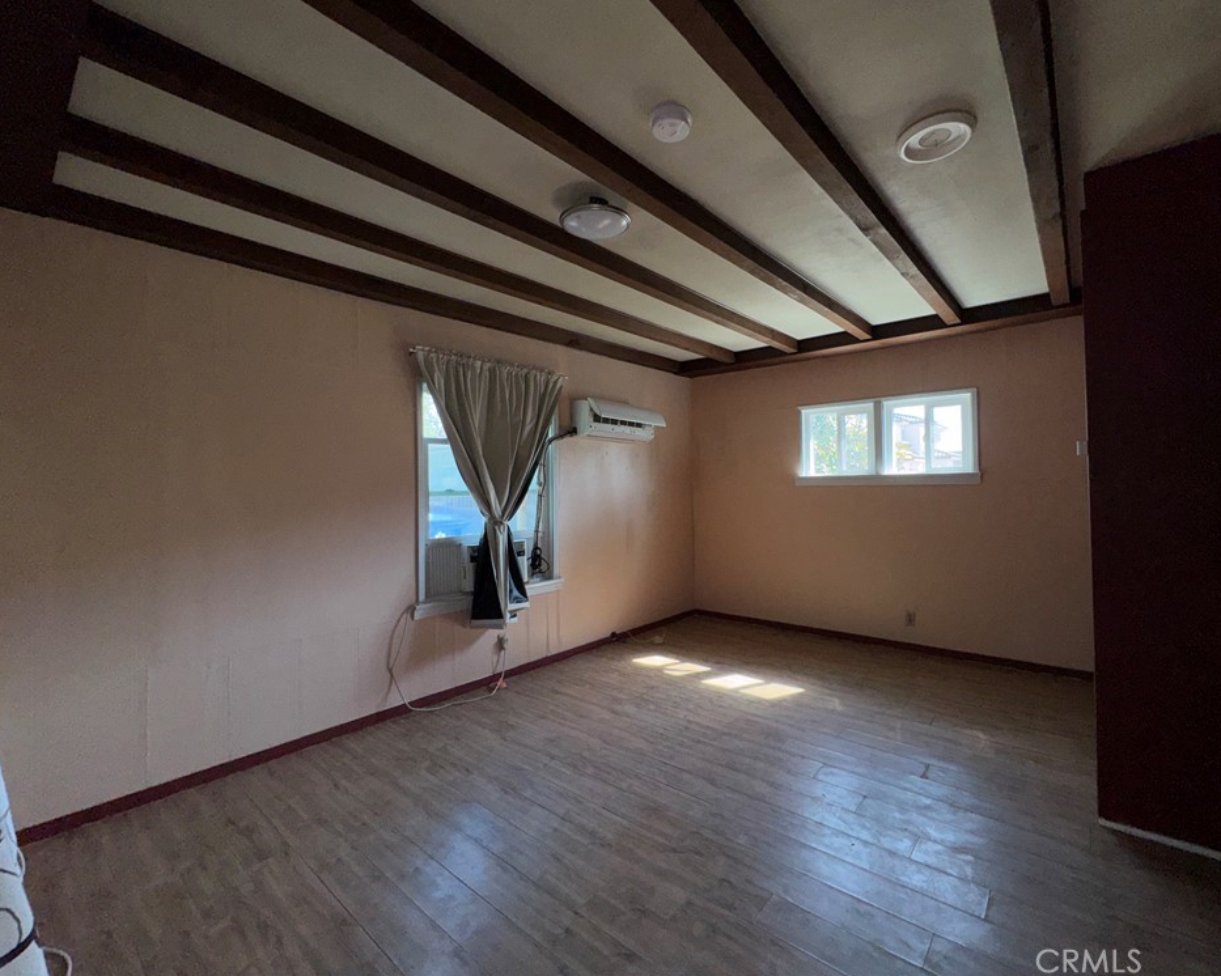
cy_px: 478
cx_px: 662
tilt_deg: +0.2
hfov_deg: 96.6
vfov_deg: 84.0
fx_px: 542
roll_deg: +0.5
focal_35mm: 15
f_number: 2.2
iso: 40
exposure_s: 1/122
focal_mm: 2.22
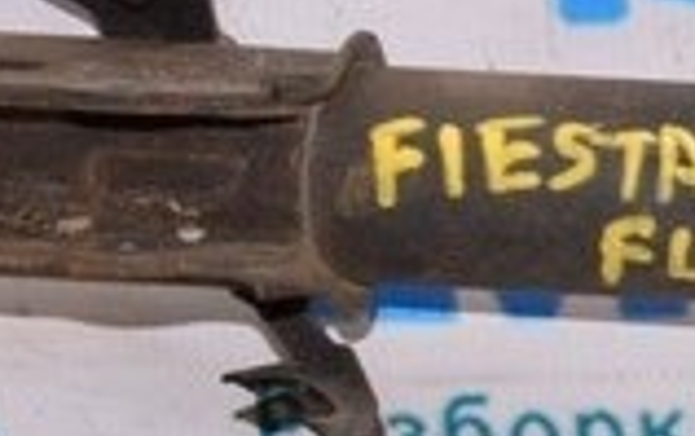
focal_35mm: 198
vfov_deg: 6.6
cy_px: 126
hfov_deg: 9.8
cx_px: 1386
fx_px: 3753
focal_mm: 20
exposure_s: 1/100
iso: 1600
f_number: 8
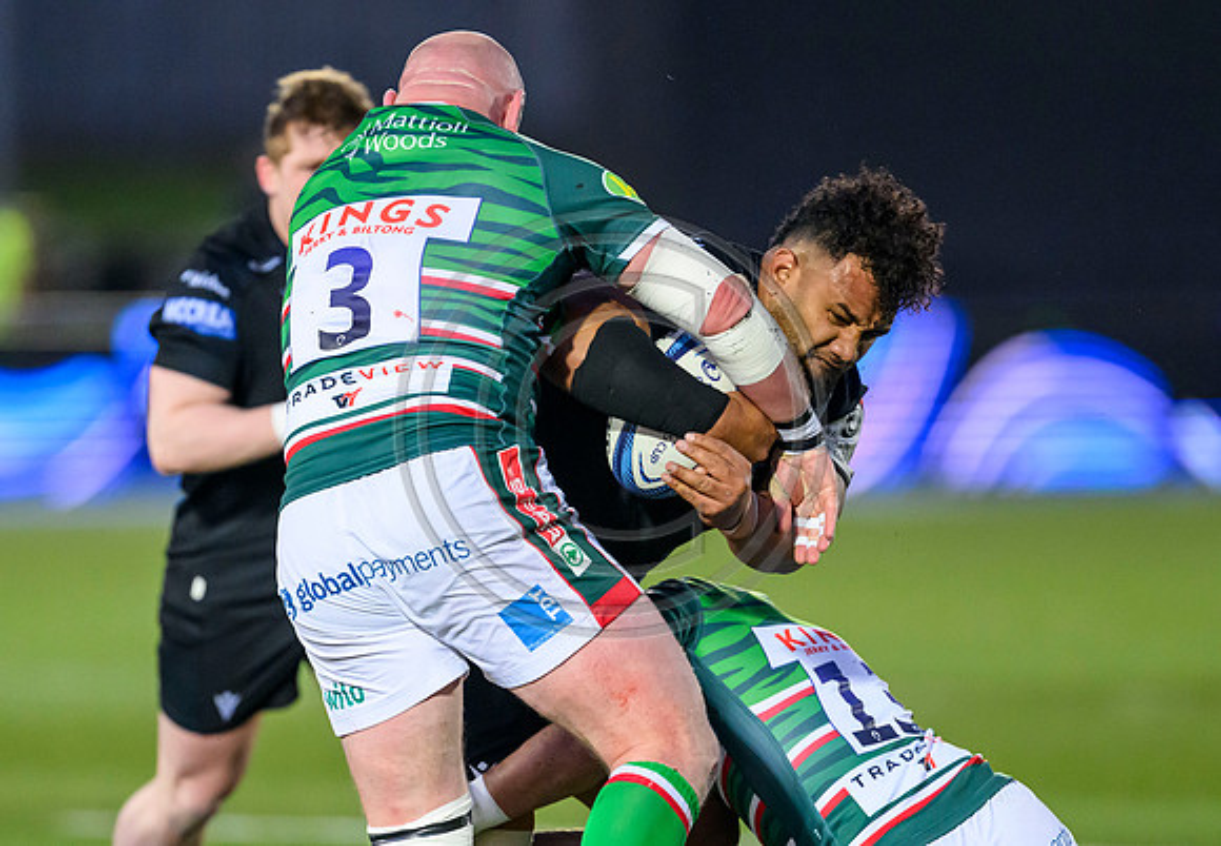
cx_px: 642
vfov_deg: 2.4
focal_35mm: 594
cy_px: 593
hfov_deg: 3.4
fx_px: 20394
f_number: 2.8
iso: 6400
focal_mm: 400
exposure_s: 1/1600
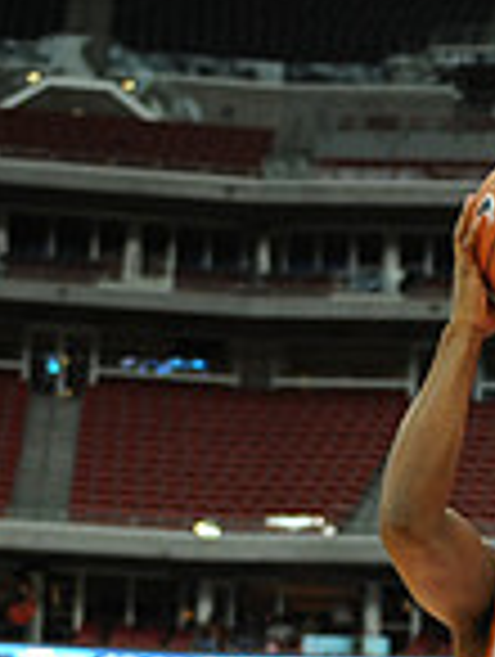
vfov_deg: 10.6
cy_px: 799
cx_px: 670
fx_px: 3479
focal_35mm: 183
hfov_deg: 8.0
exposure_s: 1/1250
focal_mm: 48
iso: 2000
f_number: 2.8
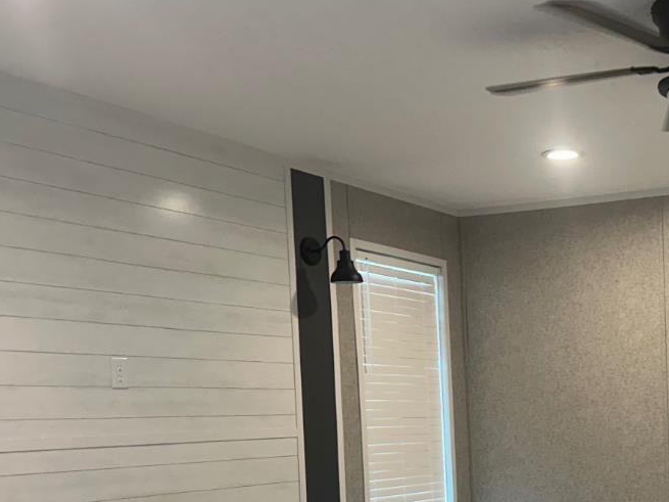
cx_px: 666
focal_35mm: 55
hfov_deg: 32.2
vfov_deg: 25.5
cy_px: 473
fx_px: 1063
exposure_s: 1/120
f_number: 1.78
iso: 200
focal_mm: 6.86
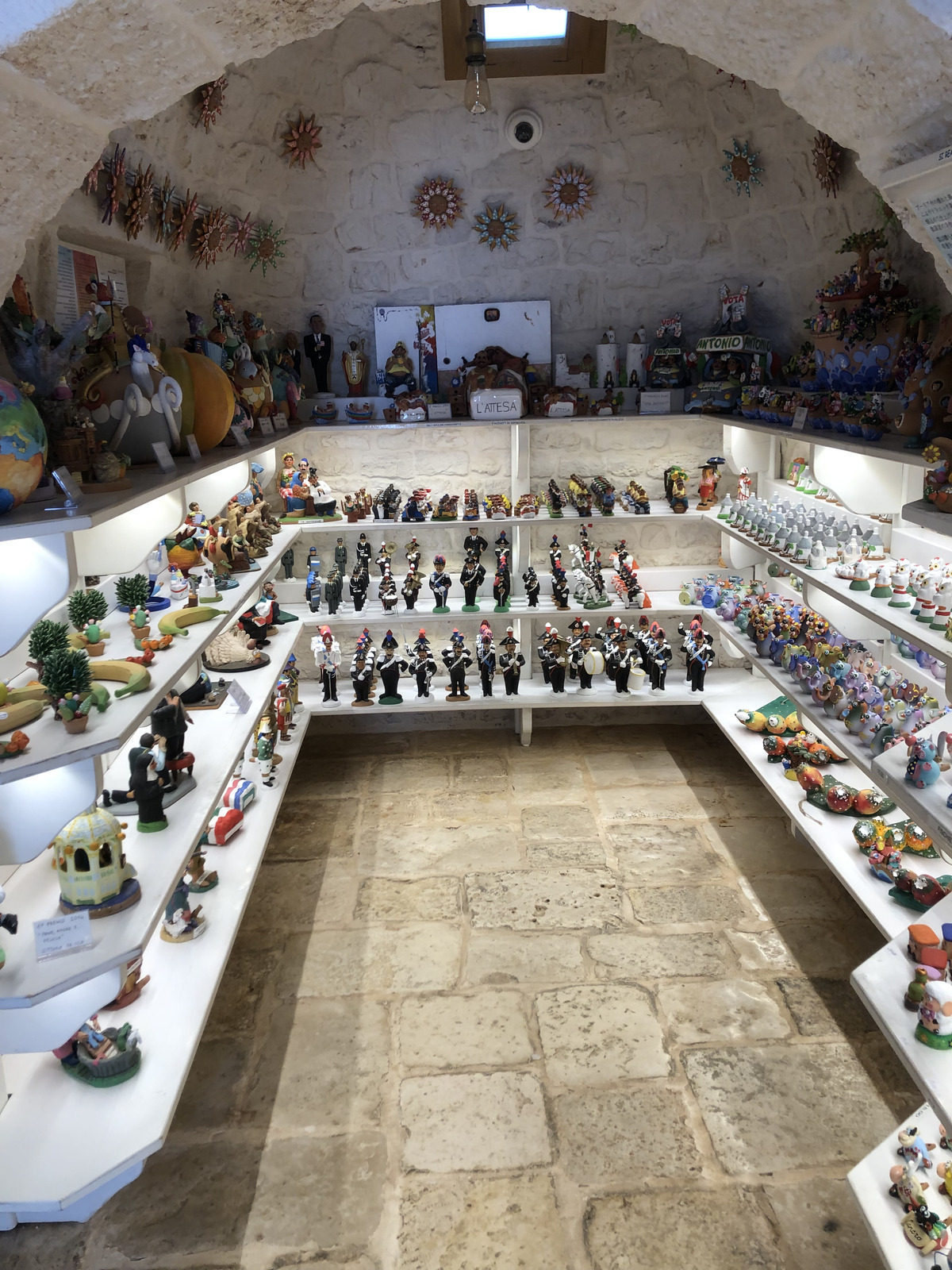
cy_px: 635
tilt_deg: -13.8
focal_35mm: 28
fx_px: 1027
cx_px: 476
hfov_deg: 49.7
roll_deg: +2.6
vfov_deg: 63.4
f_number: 1.8
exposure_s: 1/50
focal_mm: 4
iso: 32
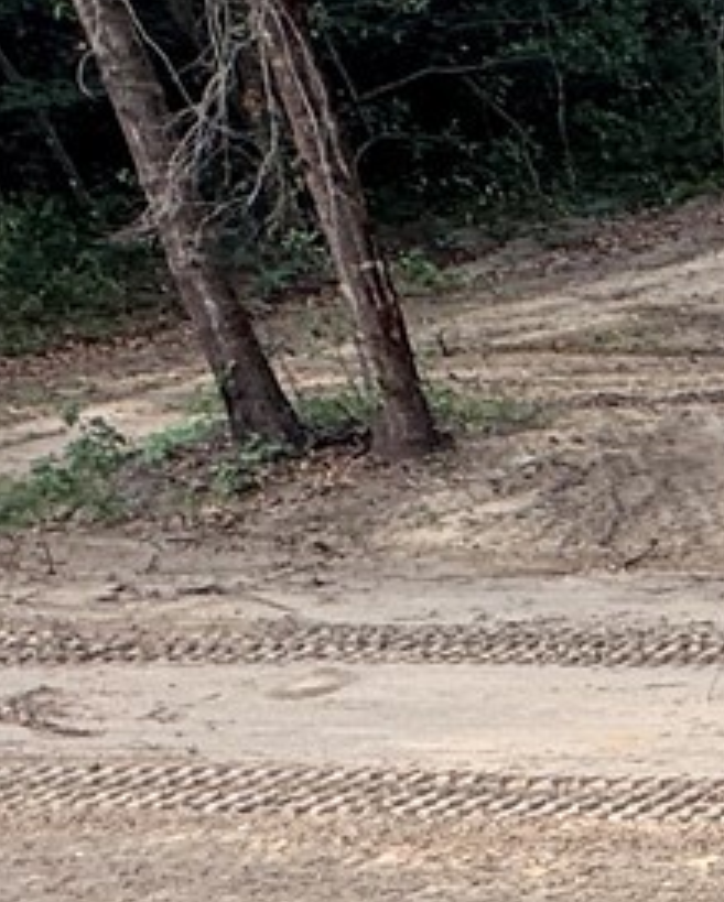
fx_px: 2139
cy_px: 902
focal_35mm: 80
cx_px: 1719
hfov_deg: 13.8
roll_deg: +4.5
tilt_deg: -26.6
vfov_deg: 22.9
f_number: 2.2
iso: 50
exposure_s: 1/210
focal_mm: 2.22
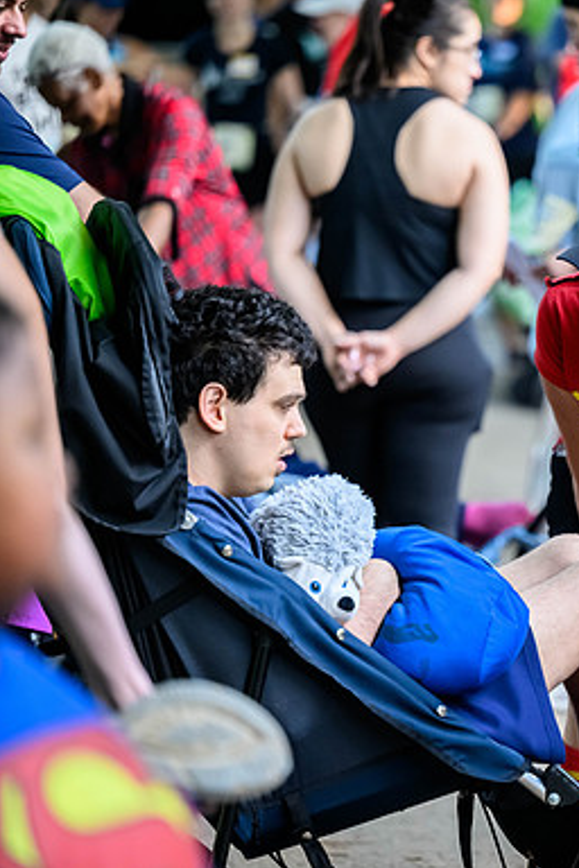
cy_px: 433
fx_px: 4921
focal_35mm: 204
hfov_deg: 6.7
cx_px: 617
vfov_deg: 10.1
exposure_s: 1/800
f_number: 2.8
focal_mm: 135
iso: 3600
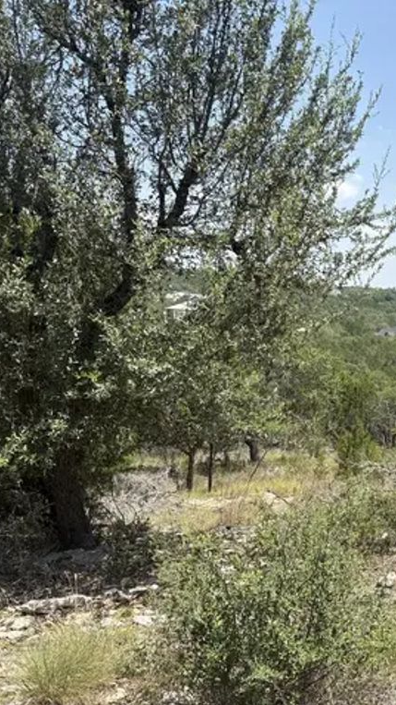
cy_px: 354
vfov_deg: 52.8
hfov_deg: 29.7
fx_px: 710
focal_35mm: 38
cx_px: 364
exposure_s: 1/1751
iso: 50
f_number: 1.6
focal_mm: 5.96
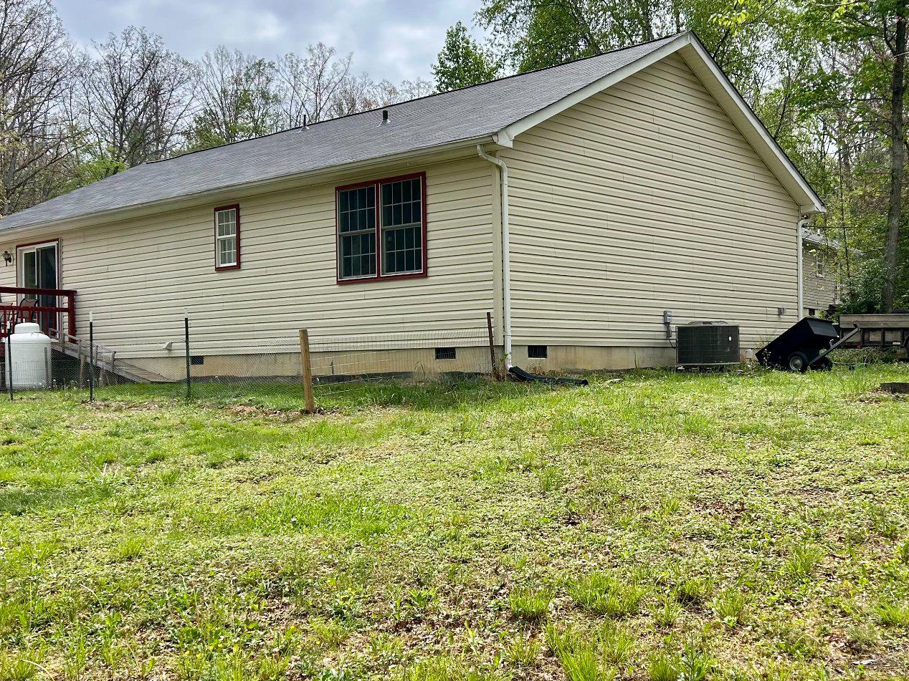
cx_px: 541
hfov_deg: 44.6
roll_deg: +1.5
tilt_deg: +1.8
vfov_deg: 34.3
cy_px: 355
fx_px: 1103
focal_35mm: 42
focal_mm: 5.7
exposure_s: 1/3968
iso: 50
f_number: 1.5
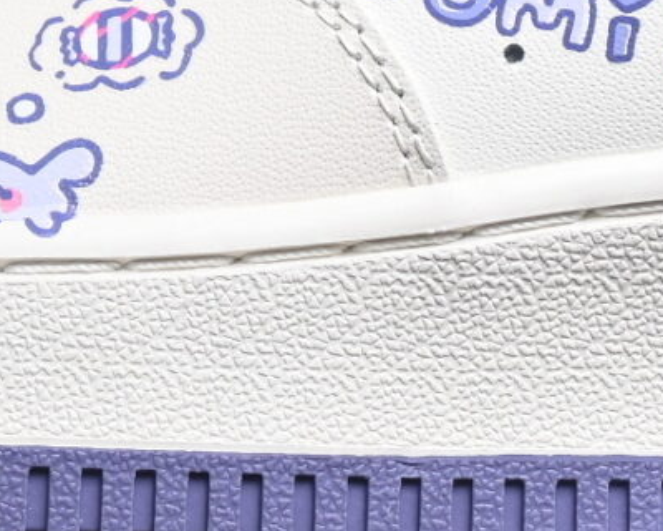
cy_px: -319
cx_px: 419
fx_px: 8830
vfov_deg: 3.4
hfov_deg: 4.3
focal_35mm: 450
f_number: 6.3
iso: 160
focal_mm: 50
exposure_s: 1/60
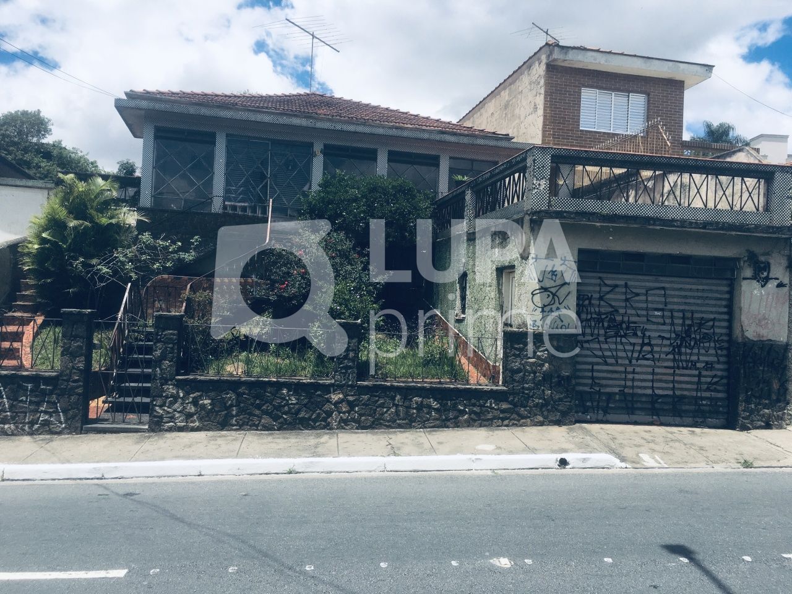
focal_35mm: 29
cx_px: 396
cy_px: 297
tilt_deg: +2.2
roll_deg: -2.3
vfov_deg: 48.2
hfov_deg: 61.7
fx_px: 664
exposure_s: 1/1972
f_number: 2.2
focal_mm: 4.15
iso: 25
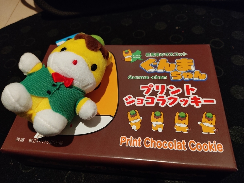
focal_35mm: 26
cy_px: 92
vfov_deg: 53.1
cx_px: 122
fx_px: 183
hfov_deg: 67.3
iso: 1841
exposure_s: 1/20
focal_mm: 4.74
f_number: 1.79
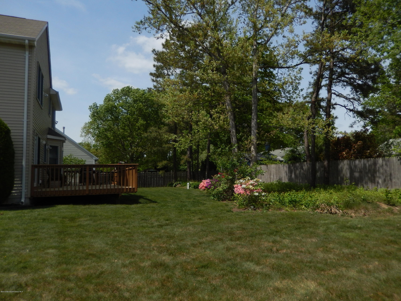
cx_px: 200
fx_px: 290
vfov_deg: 54.9
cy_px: 150
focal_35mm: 25
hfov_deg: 69.4
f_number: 6.8
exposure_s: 1/500
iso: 125
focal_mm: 4.5
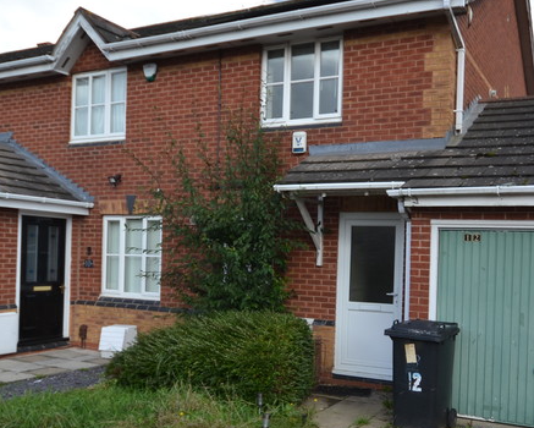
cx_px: 368
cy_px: 264
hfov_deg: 52.8
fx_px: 522
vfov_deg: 44.3
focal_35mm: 33
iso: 100
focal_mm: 10
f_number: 6.3
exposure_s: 1/160
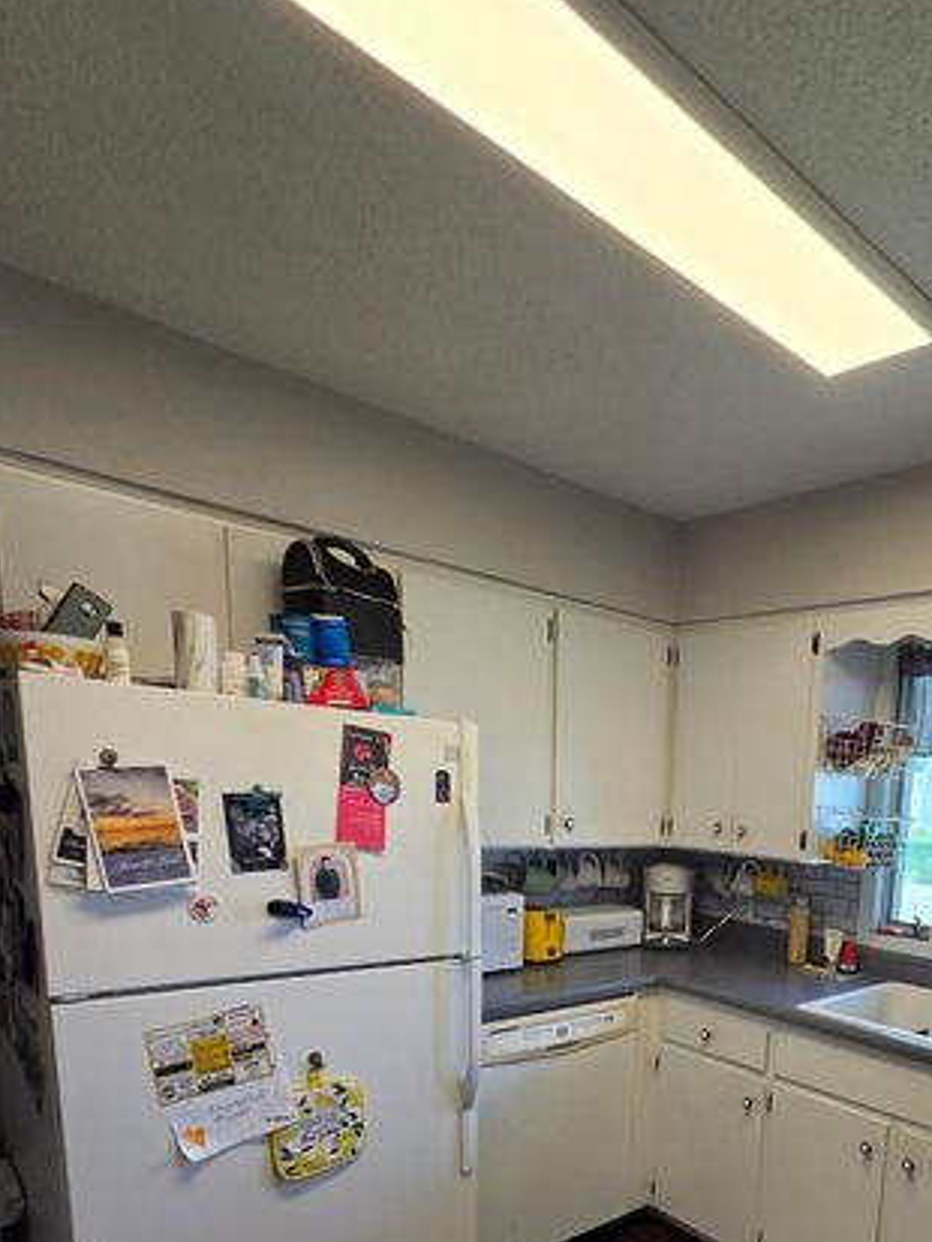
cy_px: 967
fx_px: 753
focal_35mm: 21
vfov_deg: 72.1
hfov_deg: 59.3
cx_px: 725
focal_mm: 2.2
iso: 80
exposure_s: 1/120
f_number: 2.2
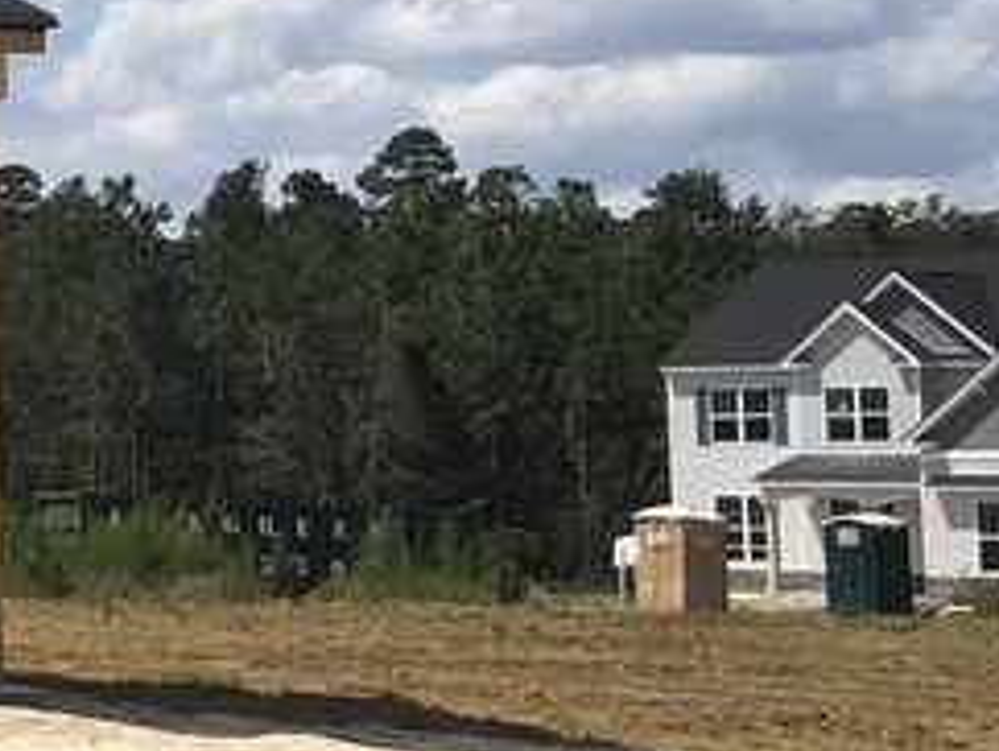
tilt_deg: +5.3
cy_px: 103
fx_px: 4275
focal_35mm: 148
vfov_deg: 10.0
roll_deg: -0.6
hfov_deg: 11.0
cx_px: -1490
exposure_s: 1/3040
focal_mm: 3.99
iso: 25
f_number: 1.8
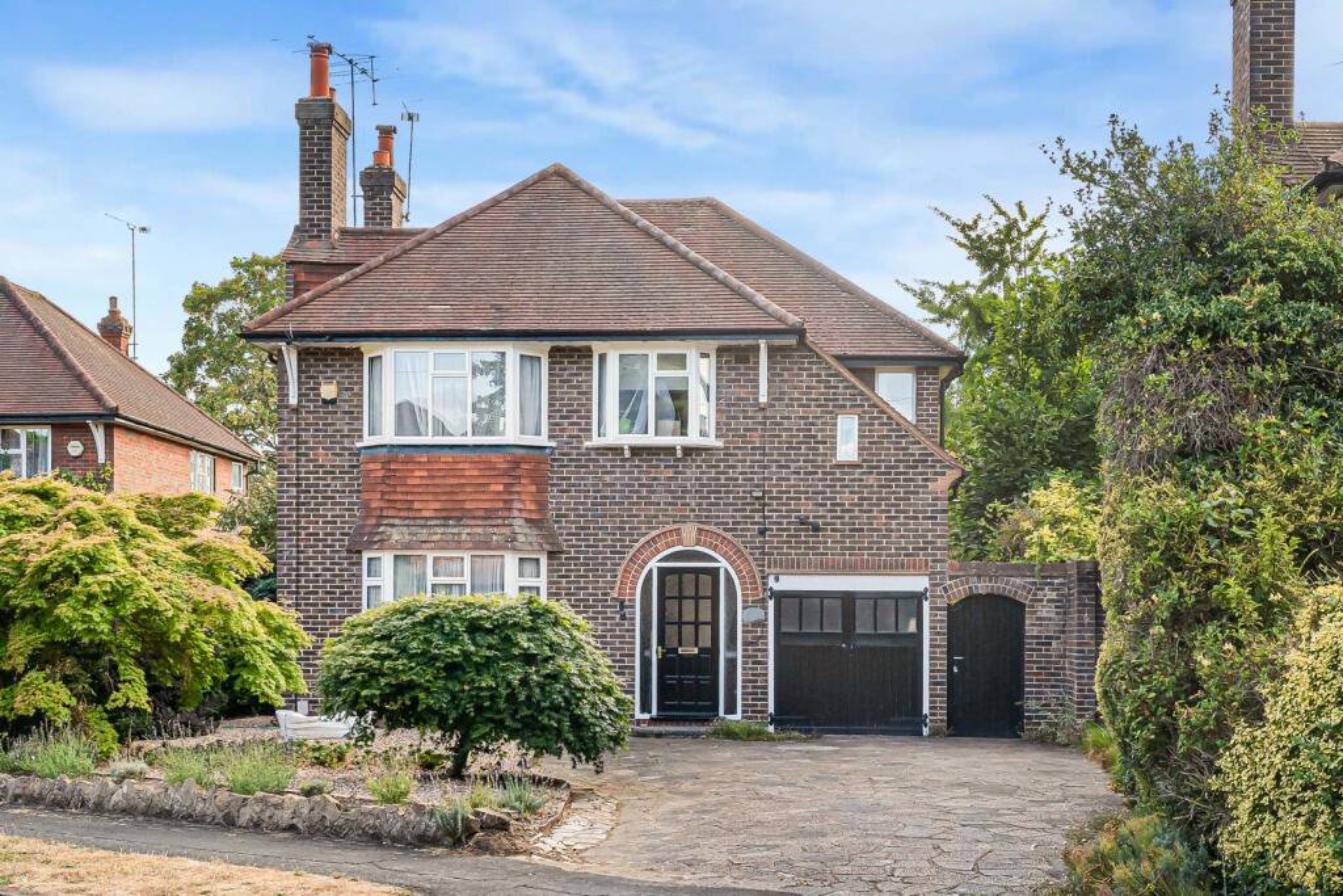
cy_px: 448
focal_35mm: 48
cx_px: 672
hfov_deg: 41.1
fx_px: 1791
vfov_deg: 28.1
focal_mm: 32
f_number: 8
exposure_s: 1/320
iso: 640
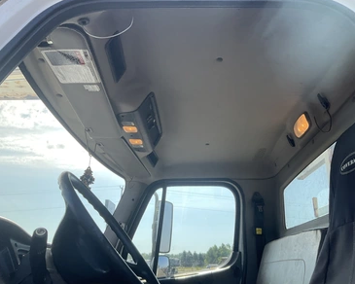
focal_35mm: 31
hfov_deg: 57.1
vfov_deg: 47.1
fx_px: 326
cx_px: 194
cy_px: 139
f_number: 1.8
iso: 25
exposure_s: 1/599
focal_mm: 3
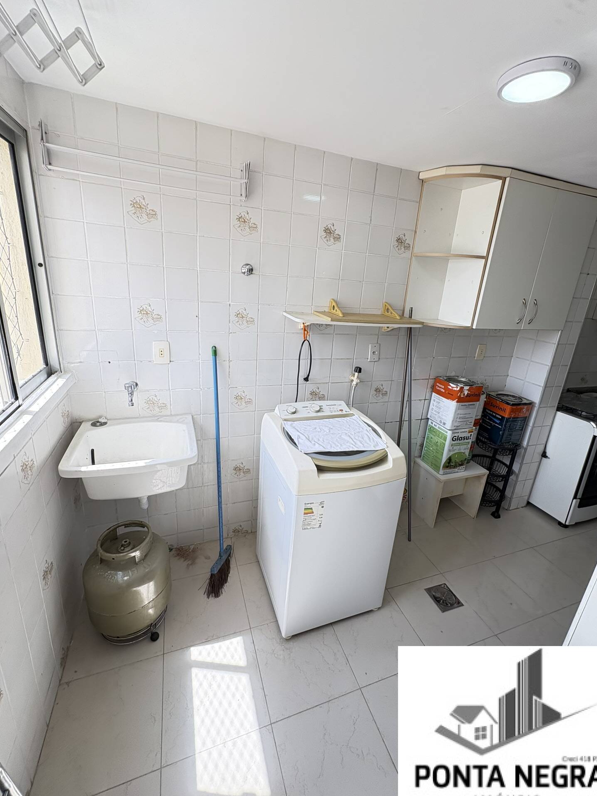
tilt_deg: -16.3
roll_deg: -8.2
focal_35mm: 15
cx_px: 306
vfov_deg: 98.1
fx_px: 345
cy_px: 385
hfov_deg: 81.7
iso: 64
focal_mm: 2.22
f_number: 2.2
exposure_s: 1/144
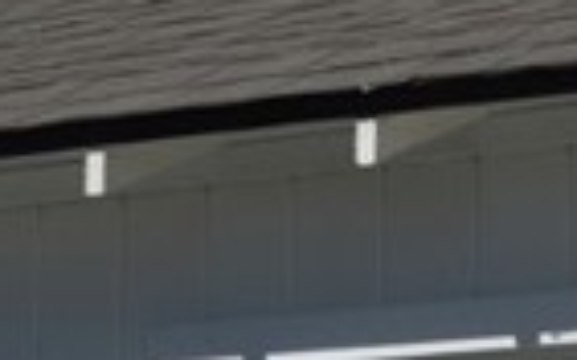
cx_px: 1219
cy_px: 1006
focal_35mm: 289
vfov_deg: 4.4
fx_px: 4543
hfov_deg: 7.0
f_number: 10
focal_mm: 26
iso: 100
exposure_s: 1/400
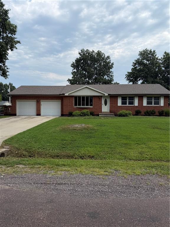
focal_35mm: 24
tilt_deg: -1.8
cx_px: 85
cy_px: 114
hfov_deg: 56.8
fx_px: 157
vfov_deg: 71.6
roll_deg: -0.4
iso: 80
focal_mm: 6.76
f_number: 1.78
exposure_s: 1/5714
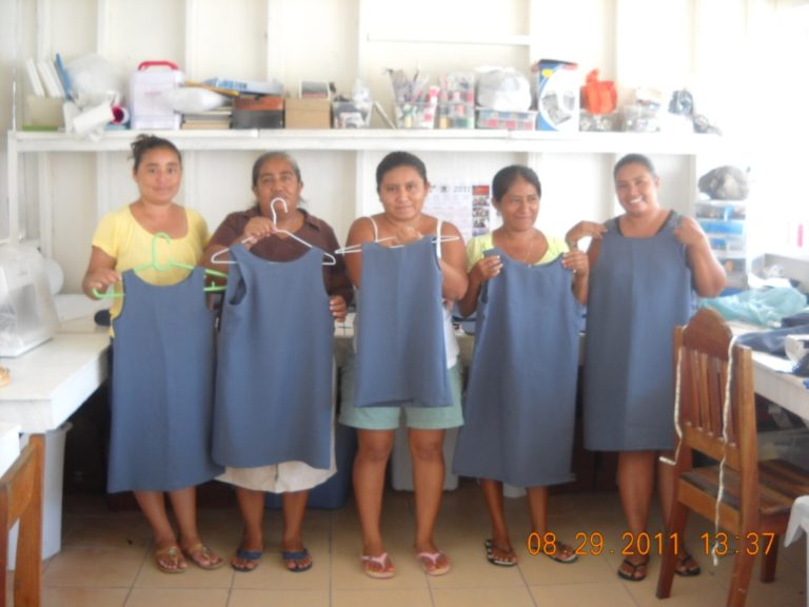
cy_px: 304
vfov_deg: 35.1
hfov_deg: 45.8
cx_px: 404
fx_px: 958
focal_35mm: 41
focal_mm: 6.72
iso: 191
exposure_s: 1/60
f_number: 3.1
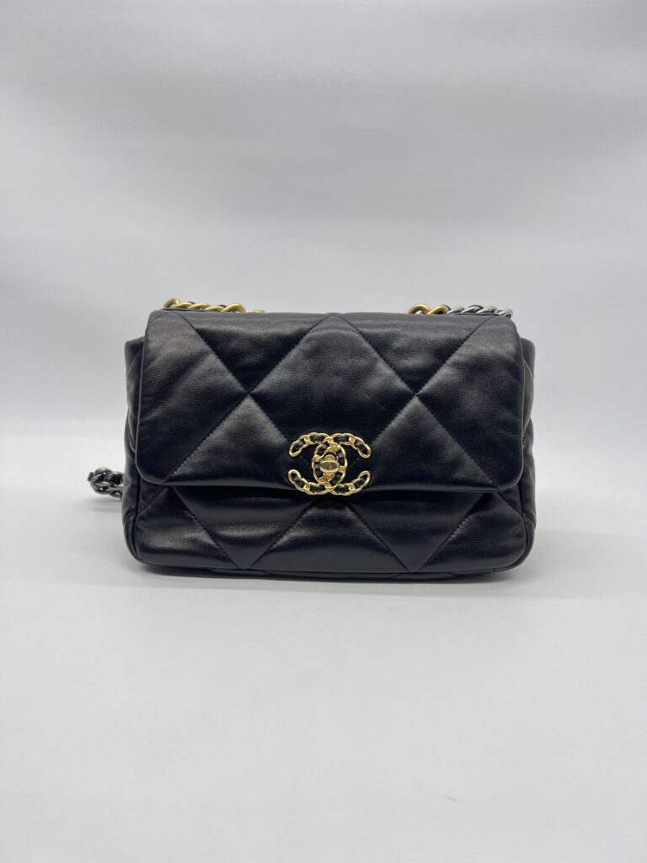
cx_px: 324
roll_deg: -1.5
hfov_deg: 53.1
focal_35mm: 26
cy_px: 432
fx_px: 648
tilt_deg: -13.4
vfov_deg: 67.3
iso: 32
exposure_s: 1/100
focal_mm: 5.7
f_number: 1.5
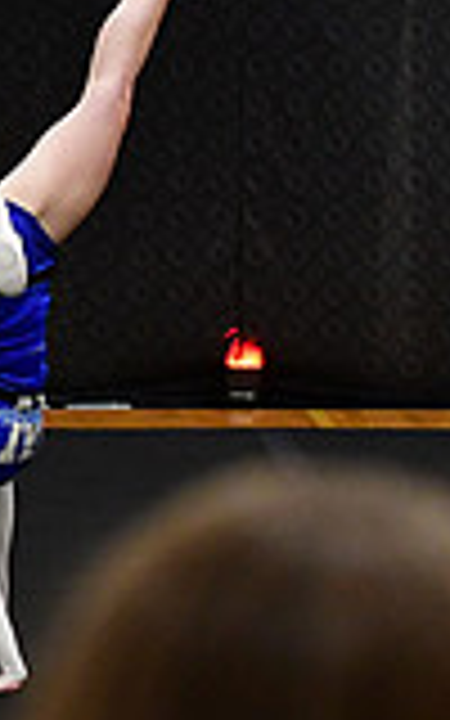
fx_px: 8104
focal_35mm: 413
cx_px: -783
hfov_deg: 3.1
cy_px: 344
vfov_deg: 5.1
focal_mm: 75
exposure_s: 1/500
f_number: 4
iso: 4000
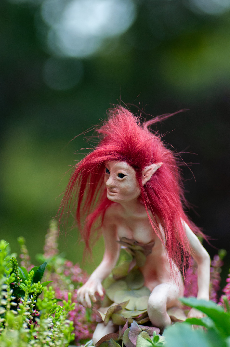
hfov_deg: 10.1
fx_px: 1297
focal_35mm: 135
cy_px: 174
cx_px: 115
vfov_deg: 15.2
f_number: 3.5
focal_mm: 90
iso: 640
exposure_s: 1/1600
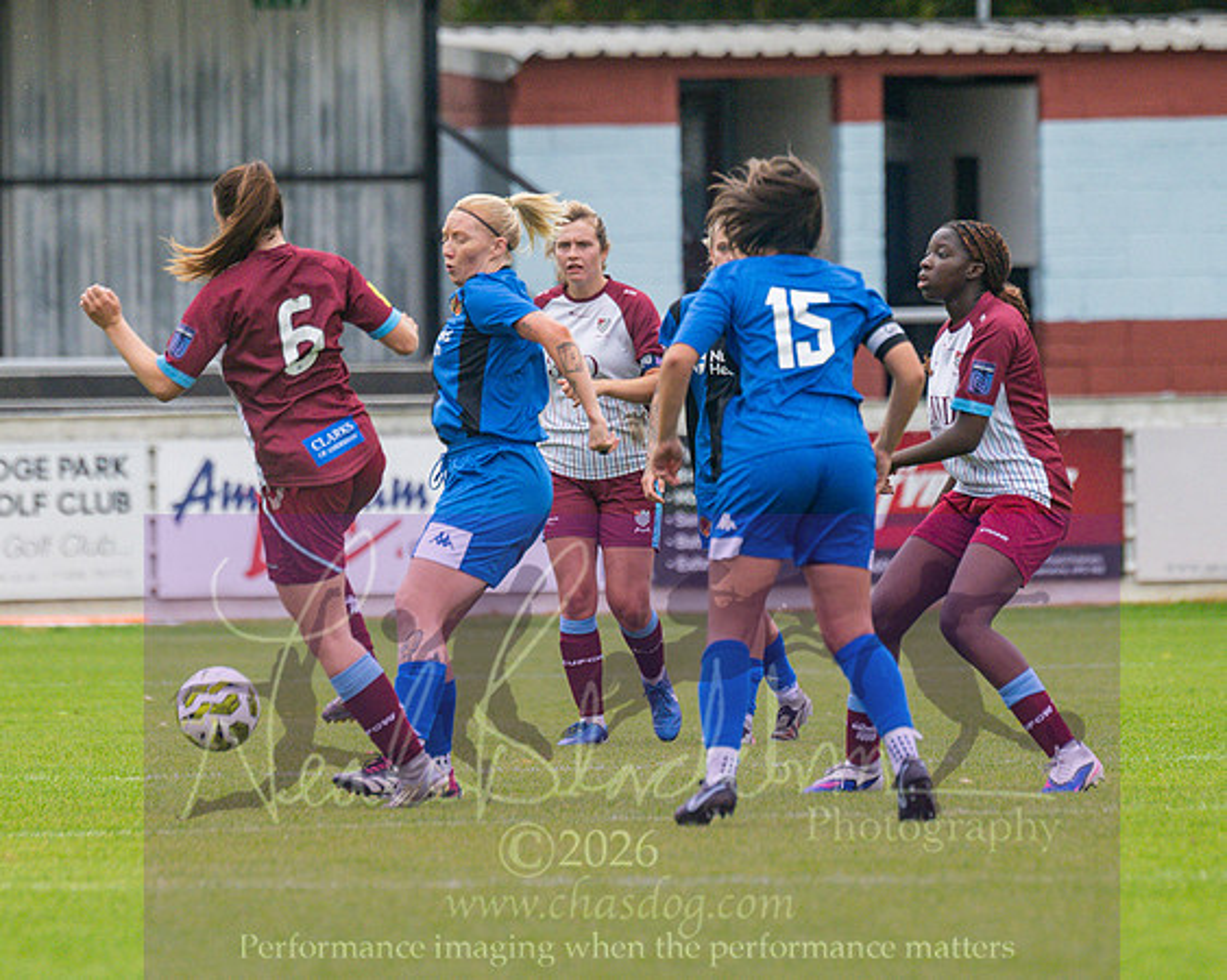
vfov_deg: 2.2
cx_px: 422
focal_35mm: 707
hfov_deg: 2.7
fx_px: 25674
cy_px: 363
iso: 640
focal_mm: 300
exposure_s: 1/1000
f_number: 4
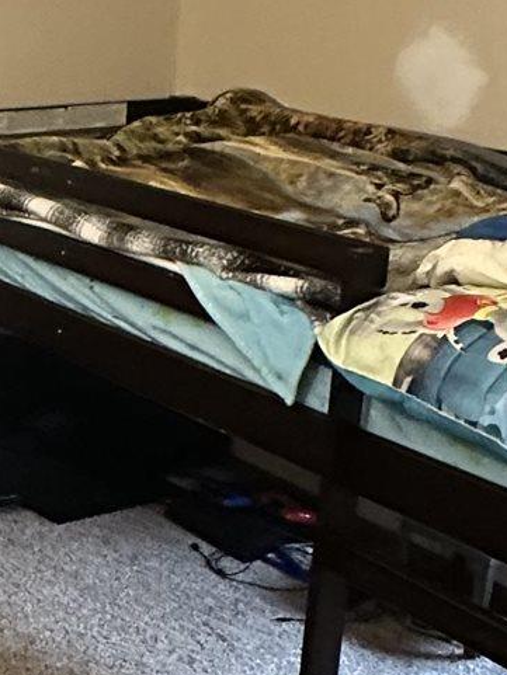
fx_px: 1308
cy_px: 178
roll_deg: -1.0
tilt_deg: -10.3
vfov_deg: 28.6
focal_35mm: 67
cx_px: -250
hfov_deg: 19.2
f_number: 2.2
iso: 800
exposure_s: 1/60
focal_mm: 2.22
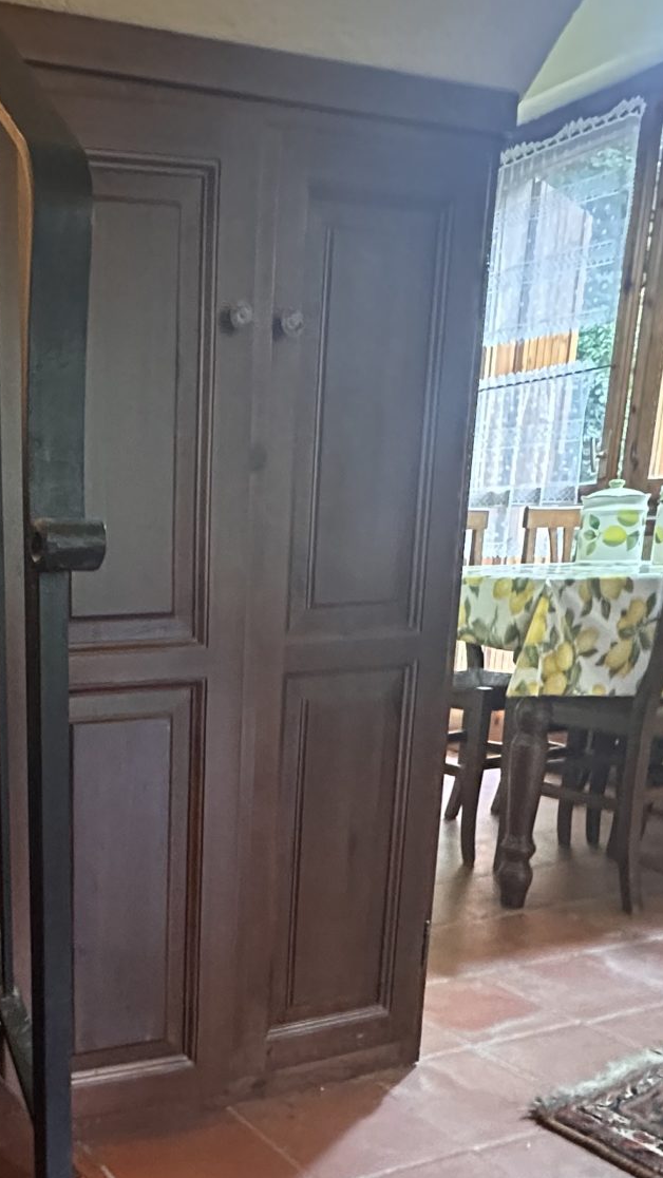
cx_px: 18
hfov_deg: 31.5
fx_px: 1094
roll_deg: +1.3
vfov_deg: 54.4
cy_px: 859
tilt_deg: -15.7
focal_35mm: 35
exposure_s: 1/25
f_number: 2.2
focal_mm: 2.22
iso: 1250
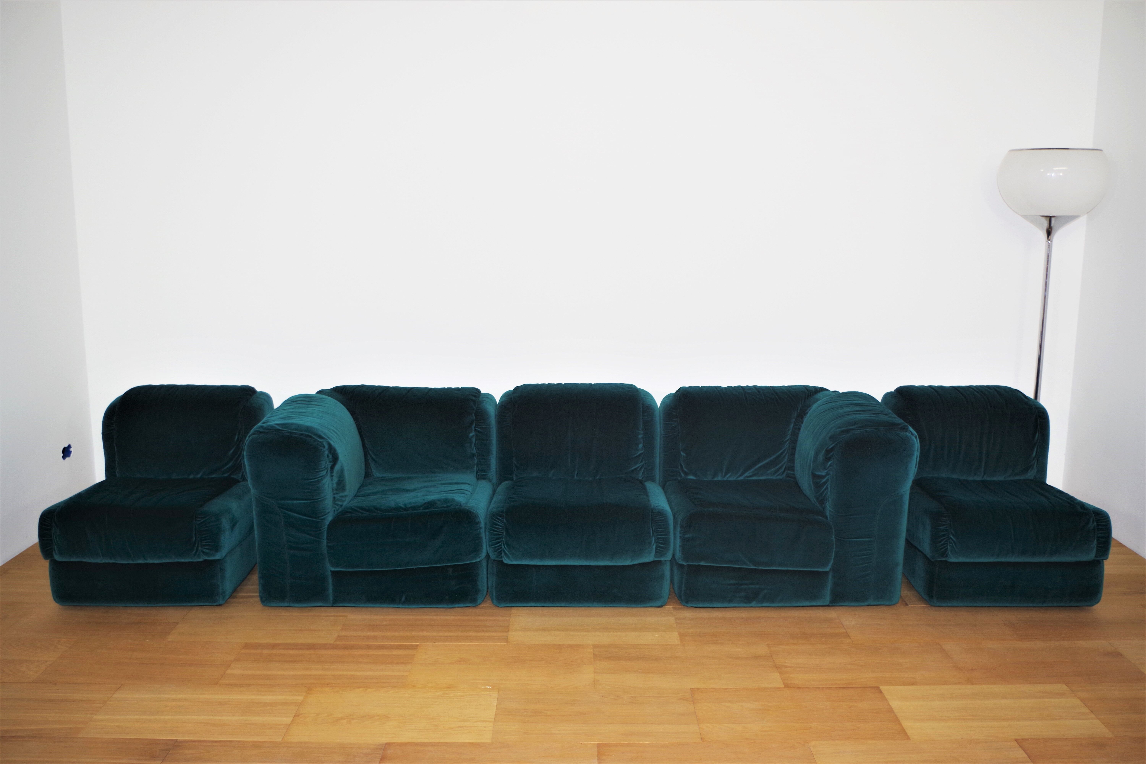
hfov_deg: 60.3
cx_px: 573
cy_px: 382
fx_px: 987
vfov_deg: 42.3
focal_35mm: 31
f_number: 4
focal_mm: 21.25
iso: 200
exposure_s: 1/50
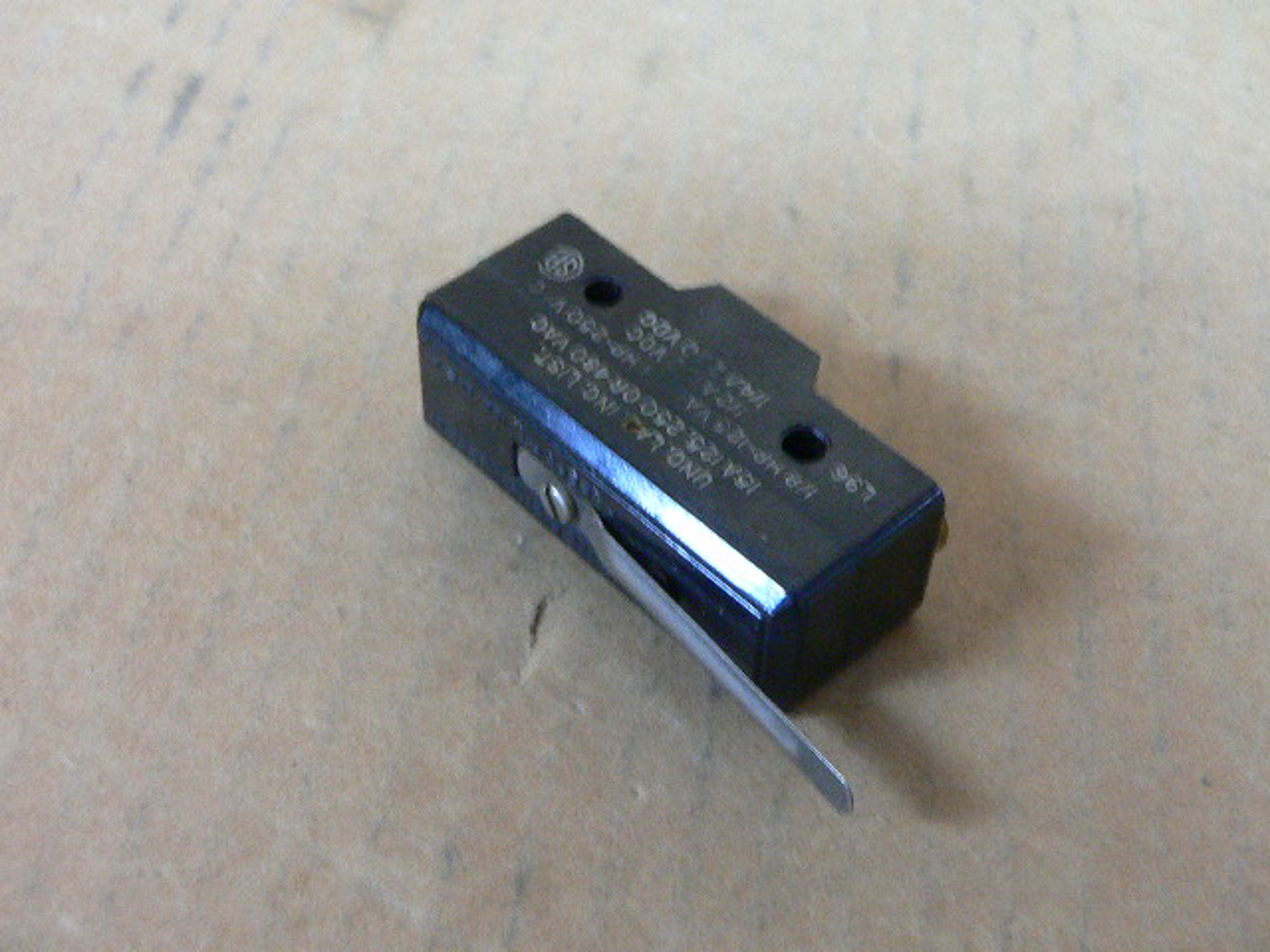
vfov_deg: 29.1
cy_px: 476
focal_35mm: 50
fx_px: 1834
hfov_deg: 38.2
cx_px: 635
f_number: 2.8
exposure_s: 1/6
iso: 200
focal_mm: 6.5
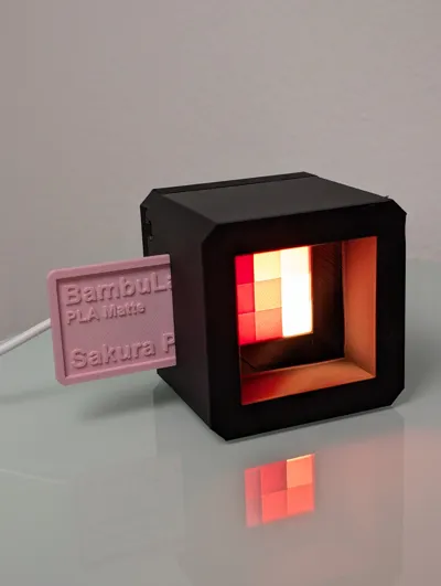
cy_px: 293
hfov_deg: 29.8
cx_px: 220
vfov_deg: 38.9
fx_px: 830
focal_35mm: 49
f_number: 1.68
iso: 69
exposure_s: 1/100
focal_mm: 6.9
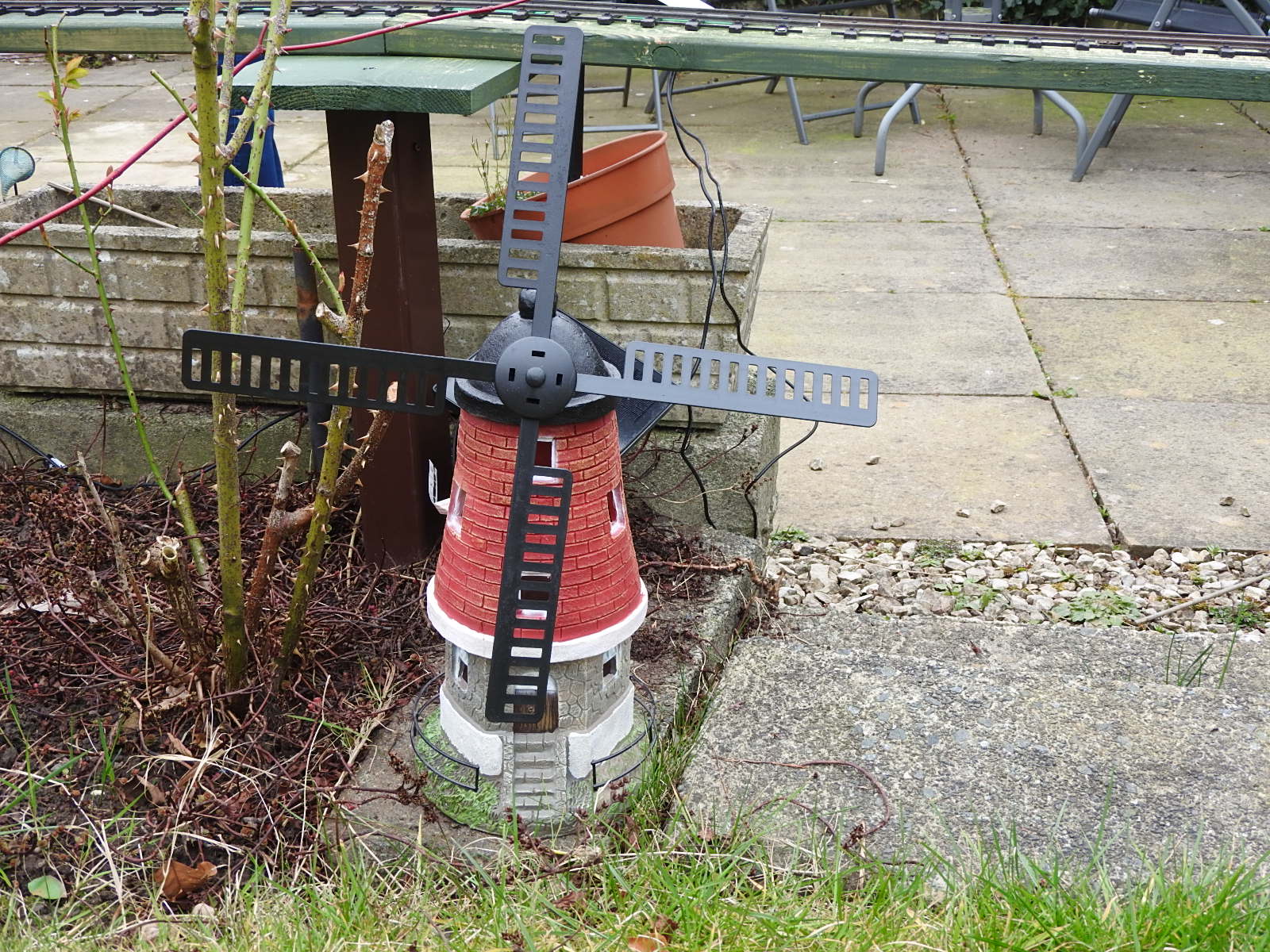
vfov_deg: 32.2
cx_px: 635
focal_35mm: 45
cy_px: 476
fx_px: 1651
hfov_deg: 42.1
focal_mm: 8.1
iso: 100
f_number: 4
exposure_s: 1/100
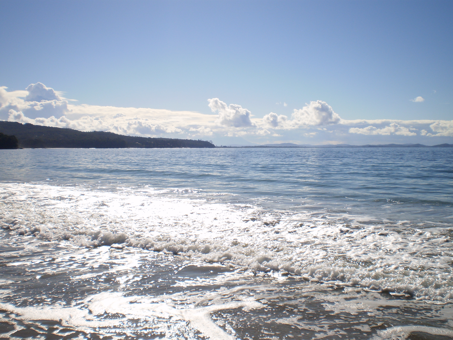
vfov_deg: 34.3
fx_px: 550
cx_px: 226
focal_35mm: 42
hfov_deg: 44.8
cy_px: 170
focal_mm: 7.4
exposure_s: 1/2000
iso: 64
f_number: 4.9
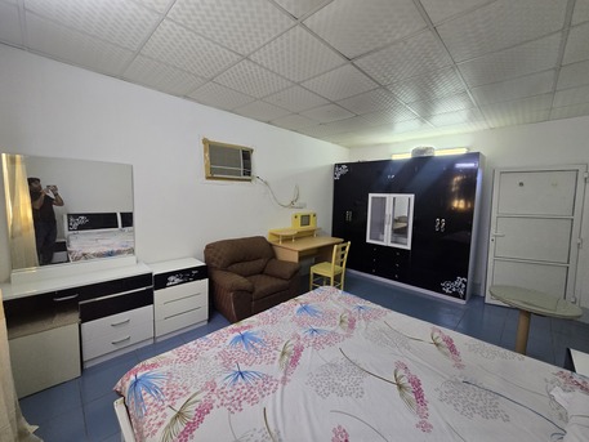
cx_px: 294
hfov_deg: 106.2
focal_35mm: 13
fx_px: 221
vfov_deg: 89.9
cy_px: 221
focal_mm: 2.2
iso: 200
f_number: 2.2
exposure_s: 1/60
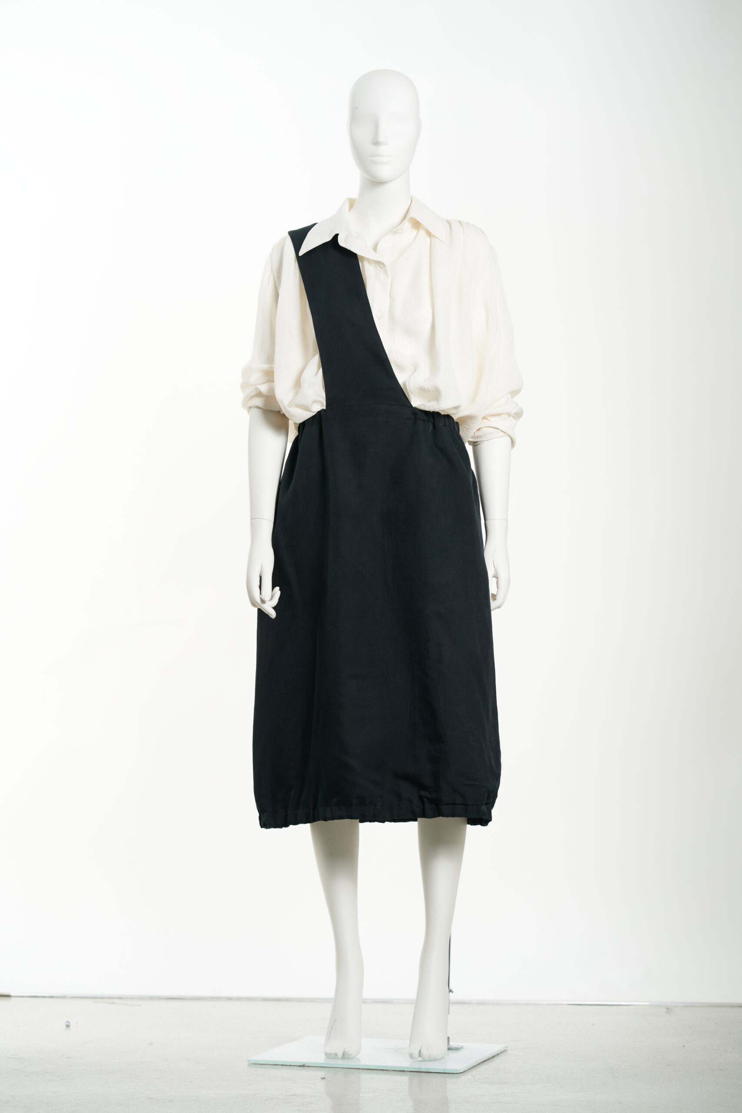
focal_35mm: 85
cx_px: 371
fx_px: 2627
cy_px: 556
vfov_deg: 23.9
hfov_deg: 16.1
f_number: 4.5
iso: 400
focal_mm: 85
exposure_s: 1/60
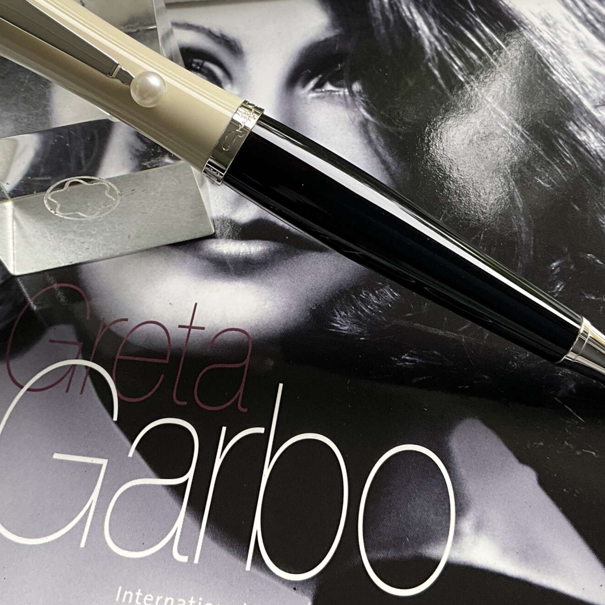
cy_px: 216
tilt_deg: -57.0
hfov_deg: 34.0
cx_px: 305
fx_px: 989
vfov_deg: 33.8
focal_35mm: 50
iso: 64
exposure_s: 1/100
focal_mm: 3
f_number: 1.8
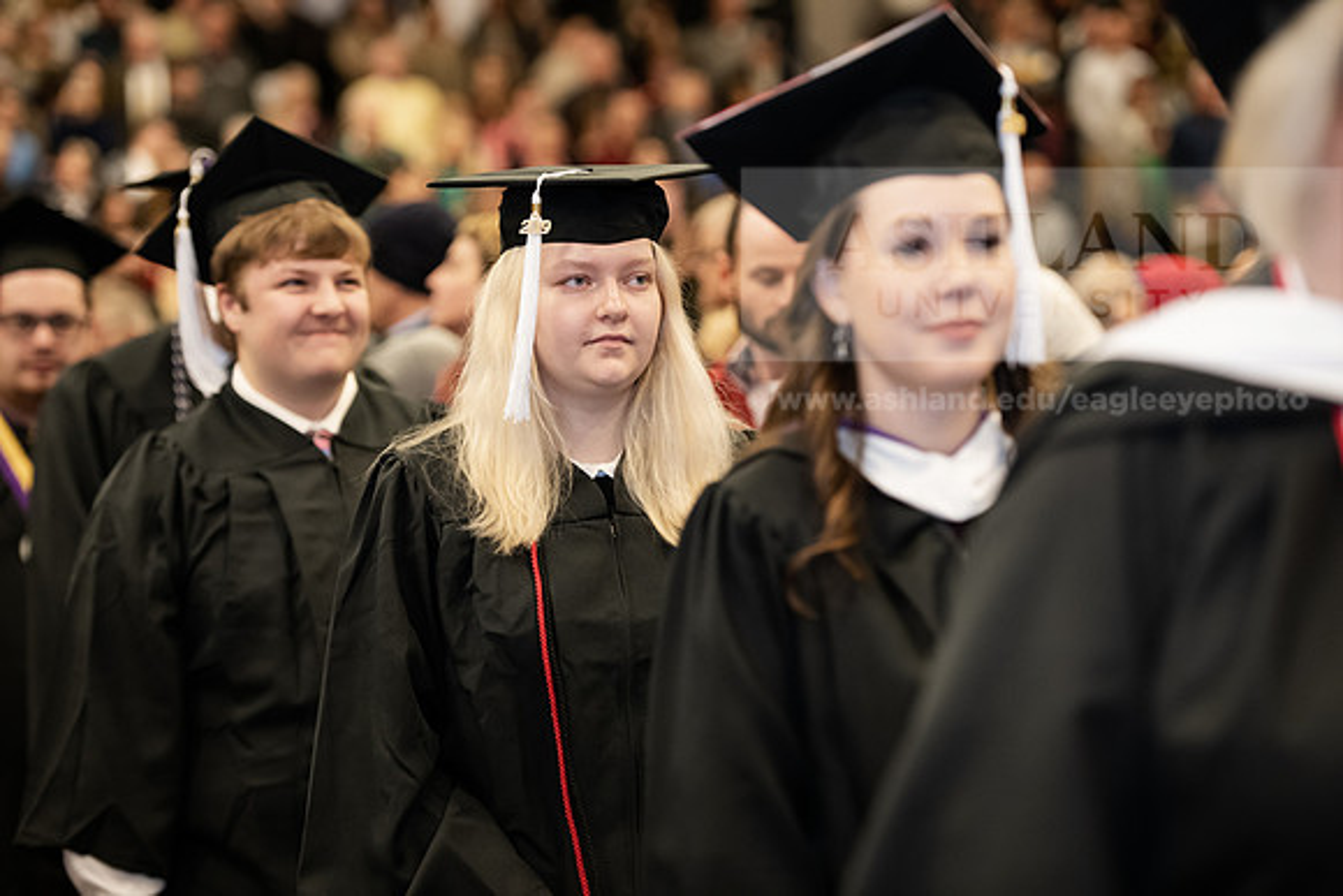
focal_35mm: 116
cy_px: 448
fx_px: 4328
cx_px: 672
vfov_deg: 11.8
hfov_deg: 17.6
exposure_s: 1/200
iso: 2000
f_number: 3.2
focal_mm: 116
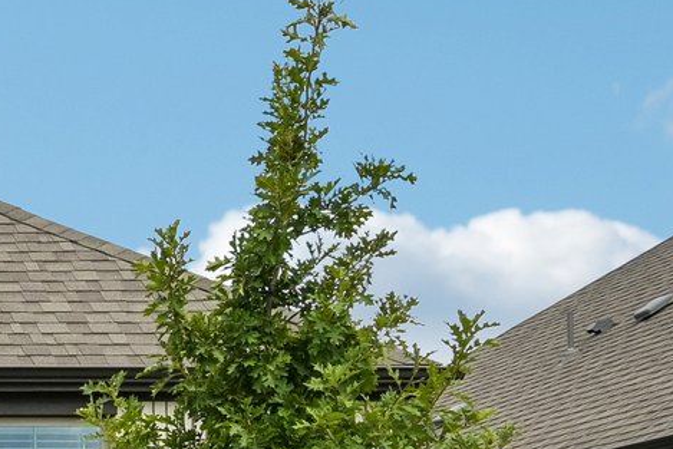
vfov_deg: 10.3
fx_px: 2450
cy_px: 504
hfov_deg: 13.6
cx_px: -634
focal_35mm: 131
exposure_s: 1/1600
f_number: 8
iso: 400
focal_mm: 30
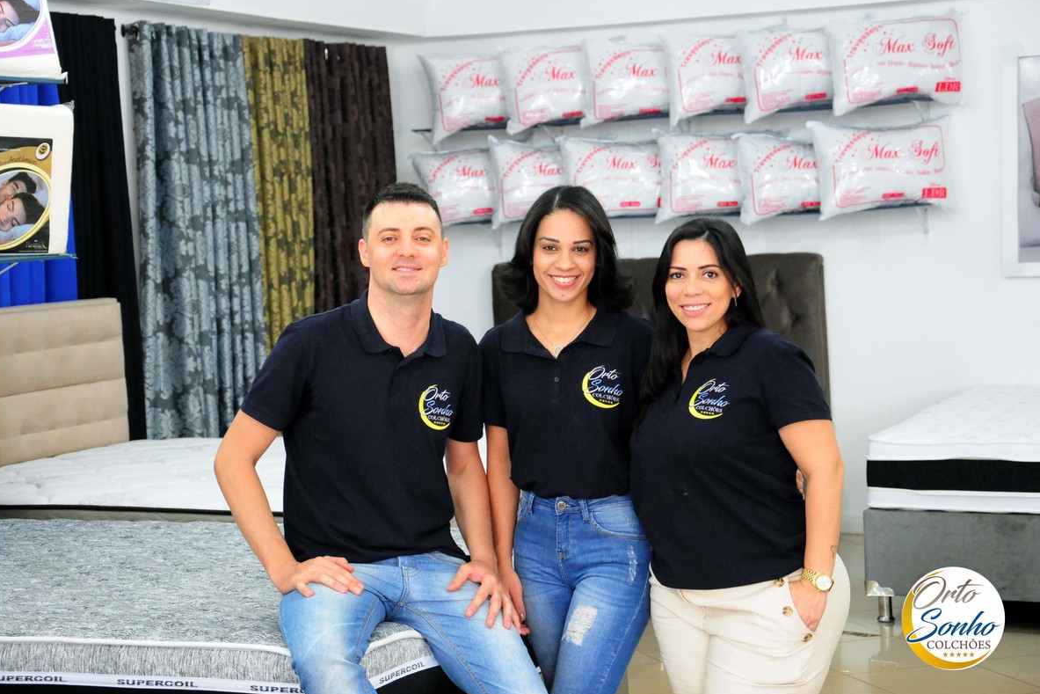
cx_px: 520
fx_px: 2196
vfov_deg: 18.0
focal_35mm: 76
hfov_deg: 26.6
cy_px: 347
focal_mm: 50
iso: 2500
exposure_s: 1/125
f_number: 5
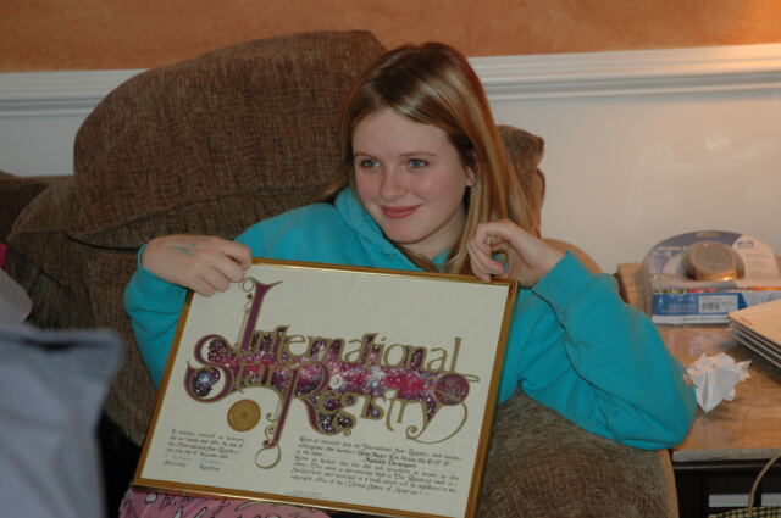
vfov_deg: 17.4
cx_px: 390
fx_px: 1690
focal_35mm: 78
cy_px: 259
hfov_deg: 26.0
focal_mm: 52
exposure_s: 1/60
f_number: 4.5
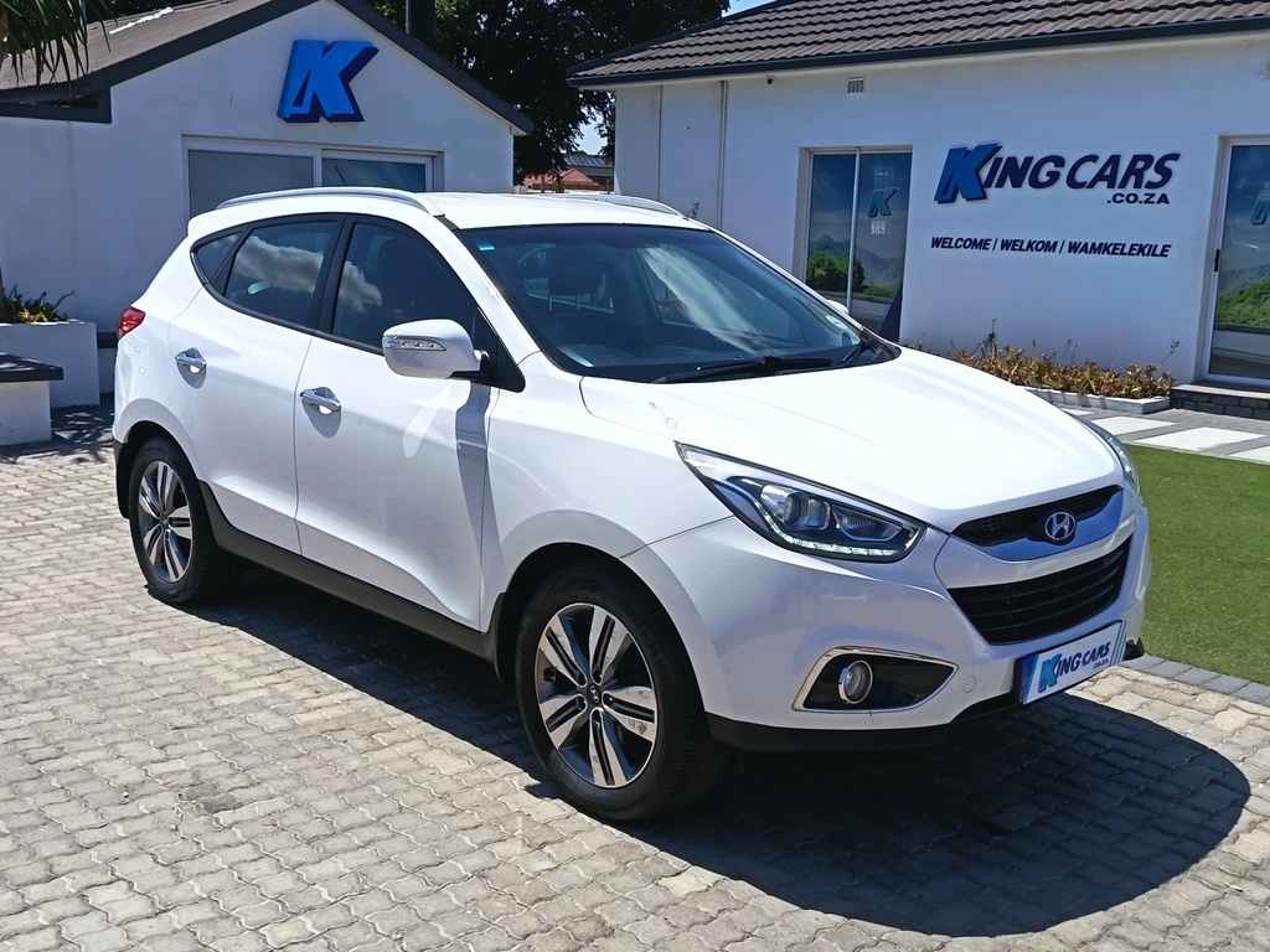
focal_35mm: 36
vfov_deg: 39.7
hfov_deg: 51.4
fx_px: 1321
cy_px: 476
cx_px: 635
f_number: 1.75
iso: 100
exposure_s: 1/1112
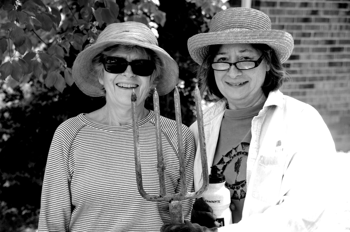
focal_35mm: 78
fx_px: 757
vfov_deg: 17.4
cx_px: 175
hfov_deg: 26.0
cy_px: 116
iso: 200
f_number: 4.8
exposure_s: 1/80
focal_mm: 52
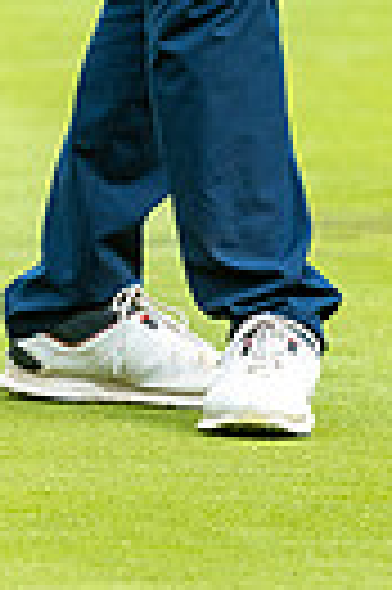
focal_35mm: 1551
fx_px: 25398
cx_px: 86
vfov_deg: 1.3
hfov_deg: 0.9
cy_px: -392
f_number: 4
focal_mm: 300
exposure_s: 1/800
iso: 500
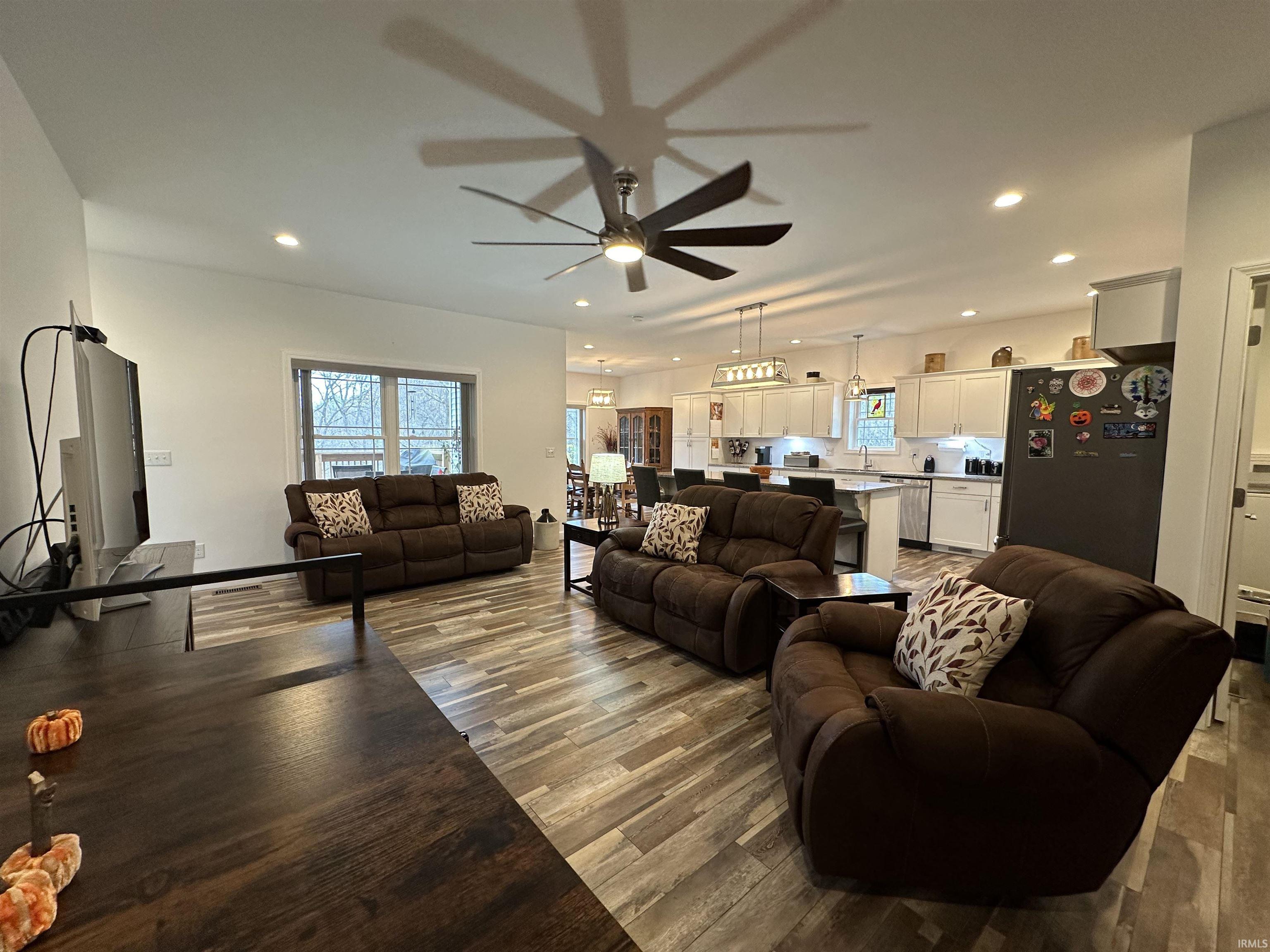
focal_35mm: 14
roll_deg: -0.5
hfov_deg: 102.1
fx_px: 514
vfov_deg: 85.7
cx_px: 635
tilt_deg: -4.3
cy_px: 476
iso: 160
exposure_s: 1/60
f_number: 2.2
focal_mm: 2.22
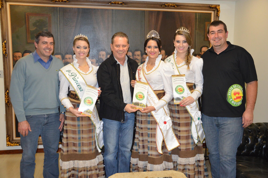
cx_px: 134
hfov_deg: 51.3
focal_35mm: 38
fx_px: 279
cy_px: 89
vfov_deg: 35.4
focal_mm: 25
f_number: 4
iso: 1800
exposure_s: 1/60
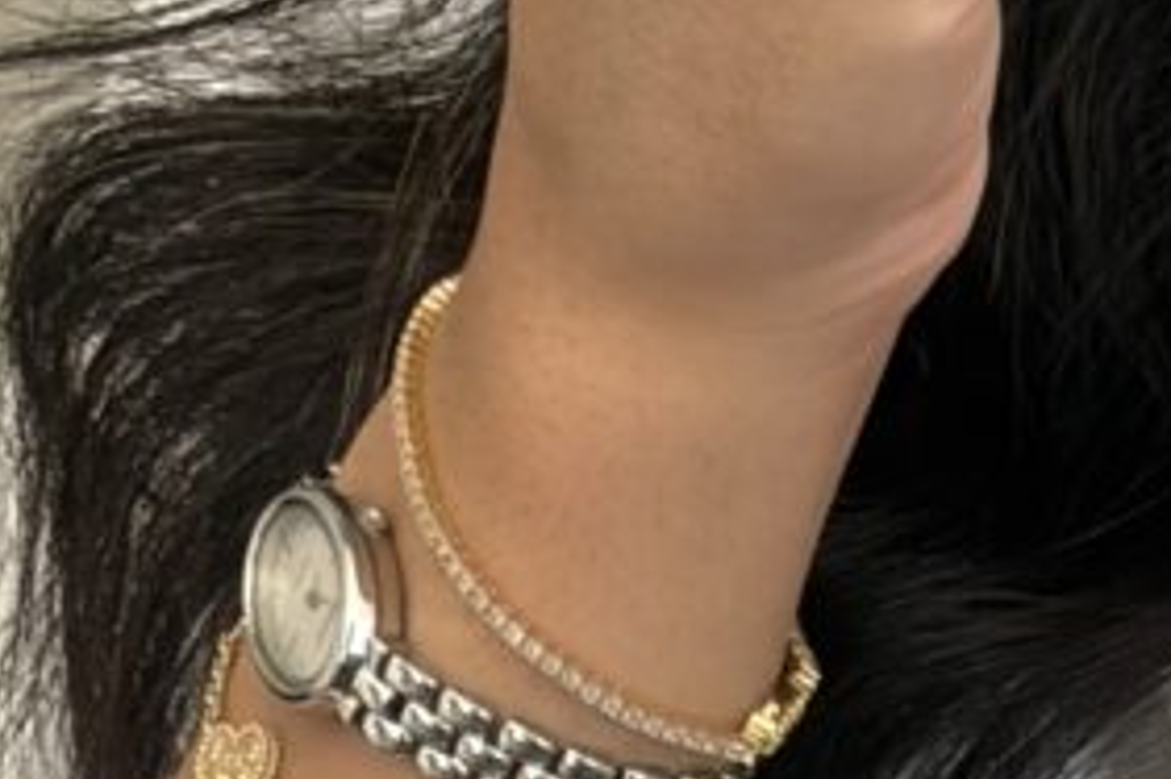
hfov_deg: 5.5
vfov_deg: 3.5
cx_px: 1463
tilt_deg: -31.8
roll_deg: +0.2
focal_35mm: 370
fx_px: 12028
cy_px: 3570
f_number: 1.6
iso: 80
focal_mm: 5.96
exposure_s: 1/60
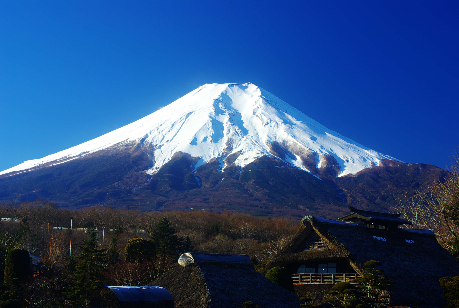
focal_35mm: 75
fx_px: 957
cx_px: 230
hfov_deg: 27.0
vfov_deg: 18.2
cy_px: 154
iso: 100
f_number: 8
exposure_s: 1/30
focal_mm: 50
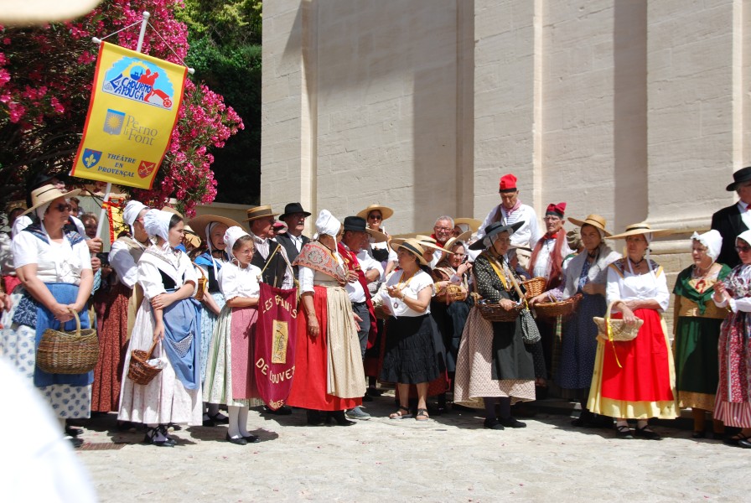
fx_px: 1003
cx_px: 376
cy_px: 252
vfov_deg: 28.2
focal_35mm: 48
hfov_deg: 41.1
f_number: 8
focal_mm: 32
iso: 100
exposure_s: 1/250
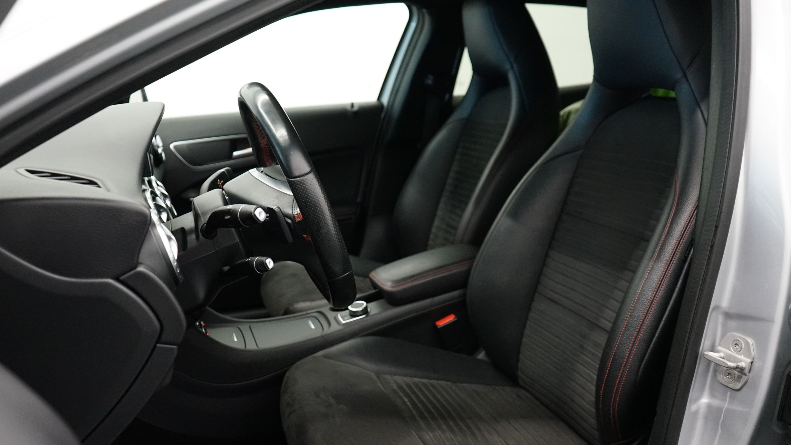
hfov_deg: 61.0
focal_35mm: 32
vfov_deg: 36.7
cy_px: 238
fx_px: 671
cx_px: 391
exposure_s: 1/160
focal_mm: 30
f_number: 3.5
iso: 4000
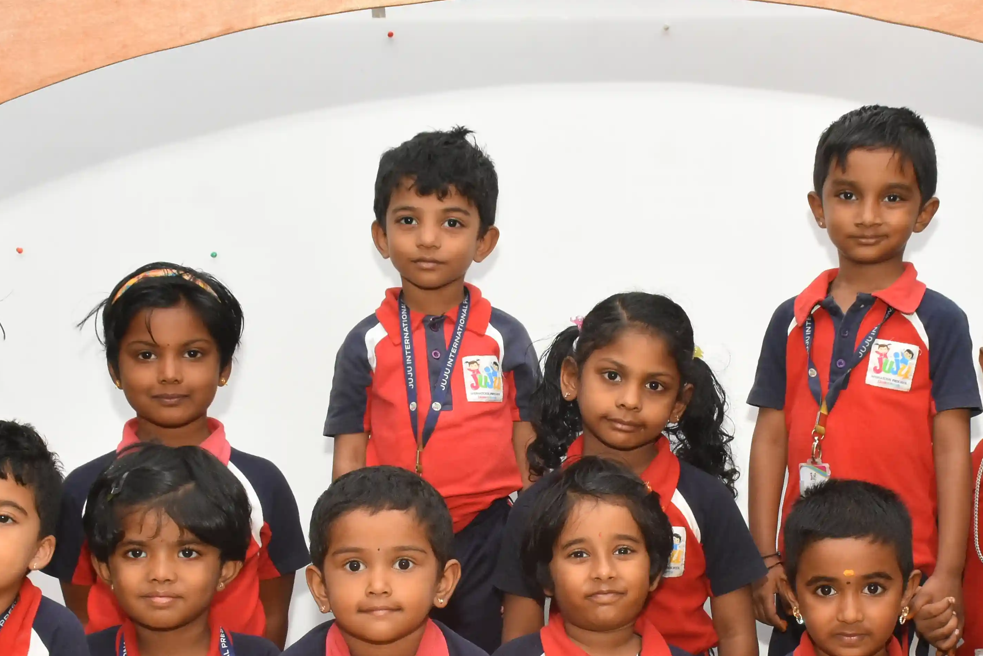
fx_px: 1911
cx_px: 551
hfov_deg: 28.8
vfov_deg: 19.3
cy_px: 498
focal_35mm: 70
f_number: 9
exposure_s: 1/125
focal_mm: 22
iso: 1600
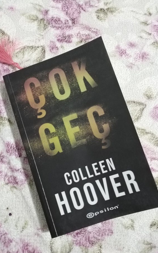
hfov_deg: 44.5
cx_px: 76
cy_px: 128
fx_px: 193
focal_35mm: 28
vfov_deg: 66.5
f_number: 1.8
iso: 417
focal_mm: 3.62
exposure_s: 1/20
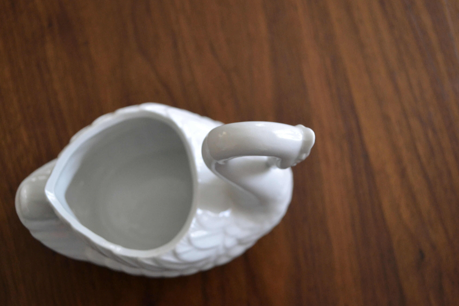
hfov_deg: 46.4
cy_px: 145
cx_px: 222
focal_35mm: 42
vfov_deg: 31.9
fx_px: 535
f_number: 4
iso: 1800
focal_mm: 24
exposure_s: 1/60
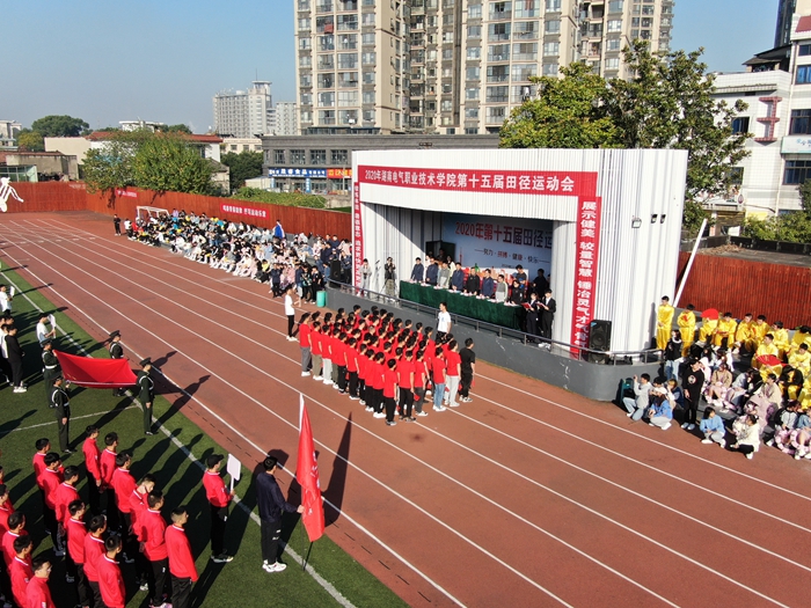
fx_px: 679
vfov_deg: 48.2
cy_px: 304
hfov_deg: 61.7
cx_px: 406
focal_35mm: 29
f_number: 3
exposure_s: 1/1000
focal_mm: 5
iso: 100
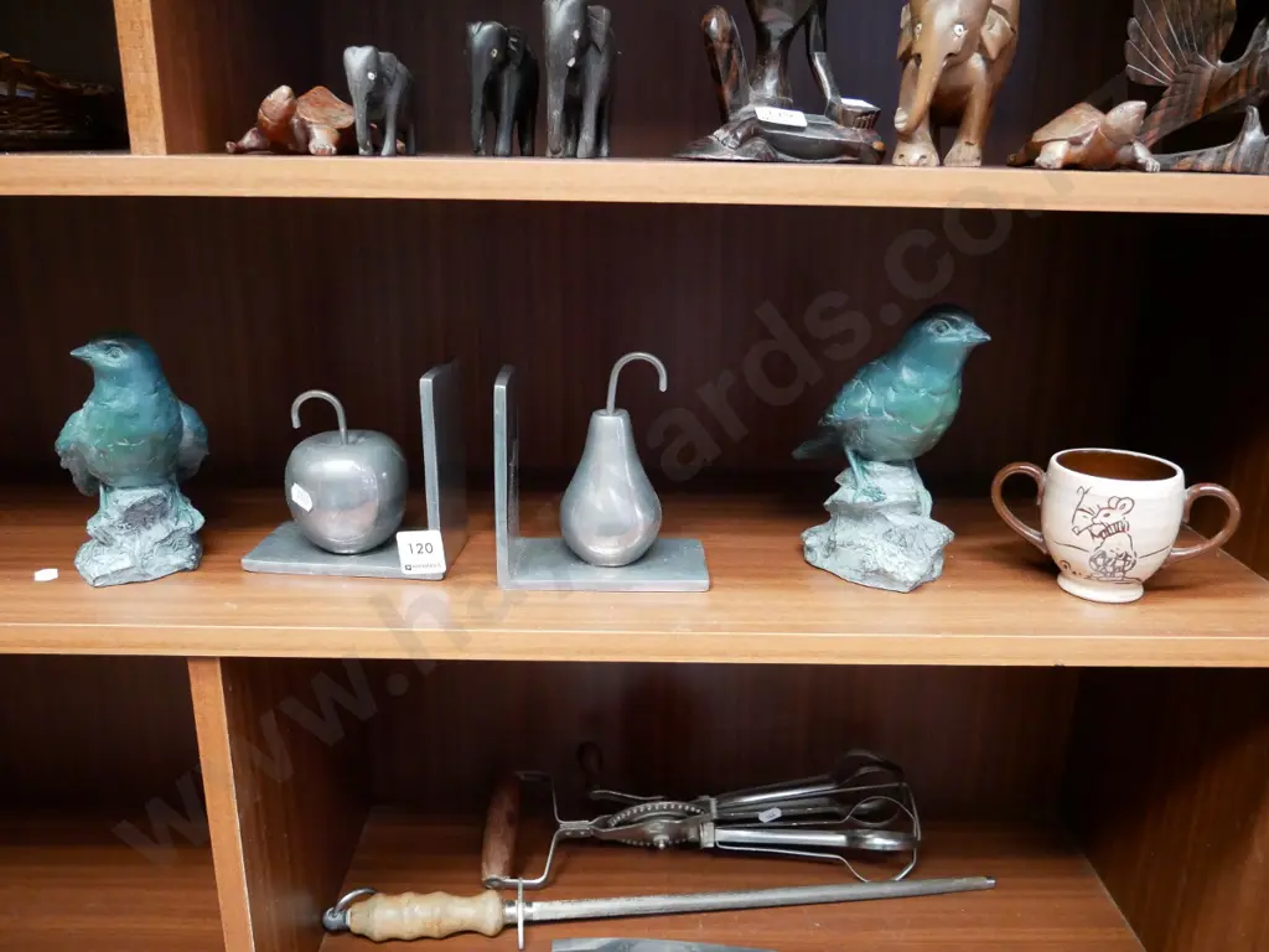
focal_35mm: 30
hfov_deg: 60.0
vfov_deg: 46.8
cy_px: 476
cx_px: 634
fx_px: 1100
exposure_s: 1/25
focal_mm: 15
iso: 3200
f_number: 4
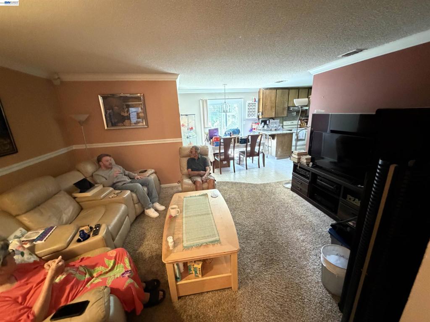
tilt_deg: -15.6
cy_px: 161
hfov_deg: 102.1
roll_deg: +2.8
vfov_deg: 85.7
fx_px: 174
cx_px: 215
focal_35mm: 14
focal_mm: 2.22
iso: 1250
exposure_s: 1/60
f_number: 2.2
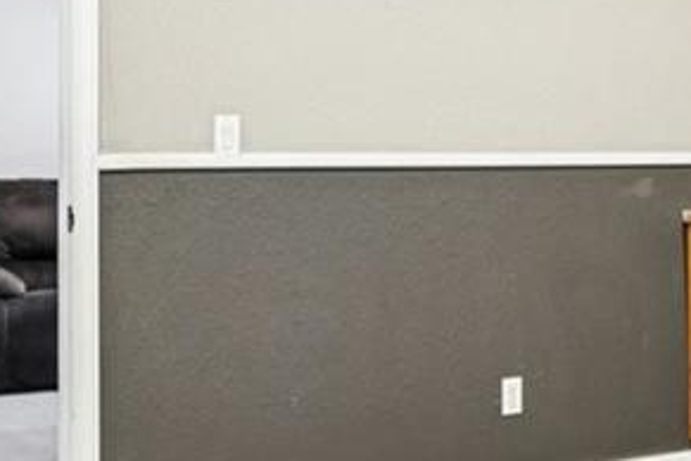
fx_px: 1478
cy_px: 133
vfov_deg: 17.6
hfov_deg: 24.2
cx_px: 803
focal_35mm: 77
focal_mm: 14
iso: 400
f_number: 11
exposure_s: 1/1.67
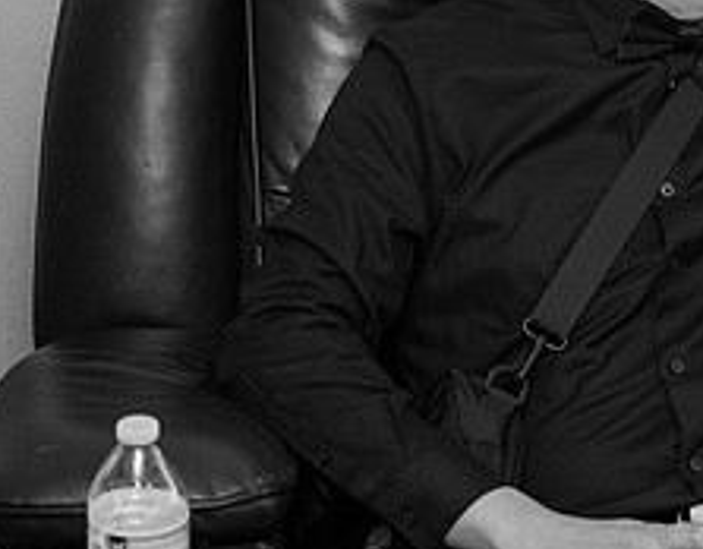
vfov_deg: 10.5
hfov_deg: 13.4
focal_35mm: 143
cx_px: 737
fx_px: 2947
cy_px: -51
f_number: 2.8
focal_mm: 42
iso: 800
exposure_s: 1/125
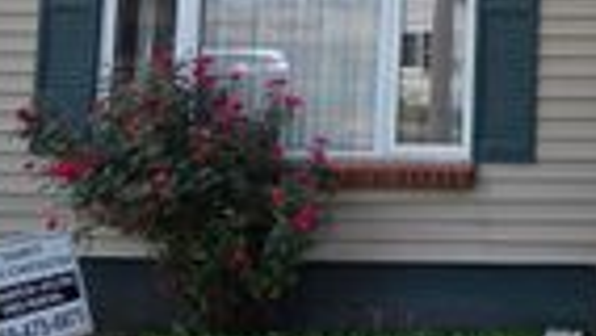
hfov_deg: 35.5
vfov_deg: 23.1
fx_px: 790
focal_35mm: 50
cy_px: 10
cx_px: 651
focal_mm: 2.2
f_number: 2.2
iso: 64
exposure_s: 1/2000
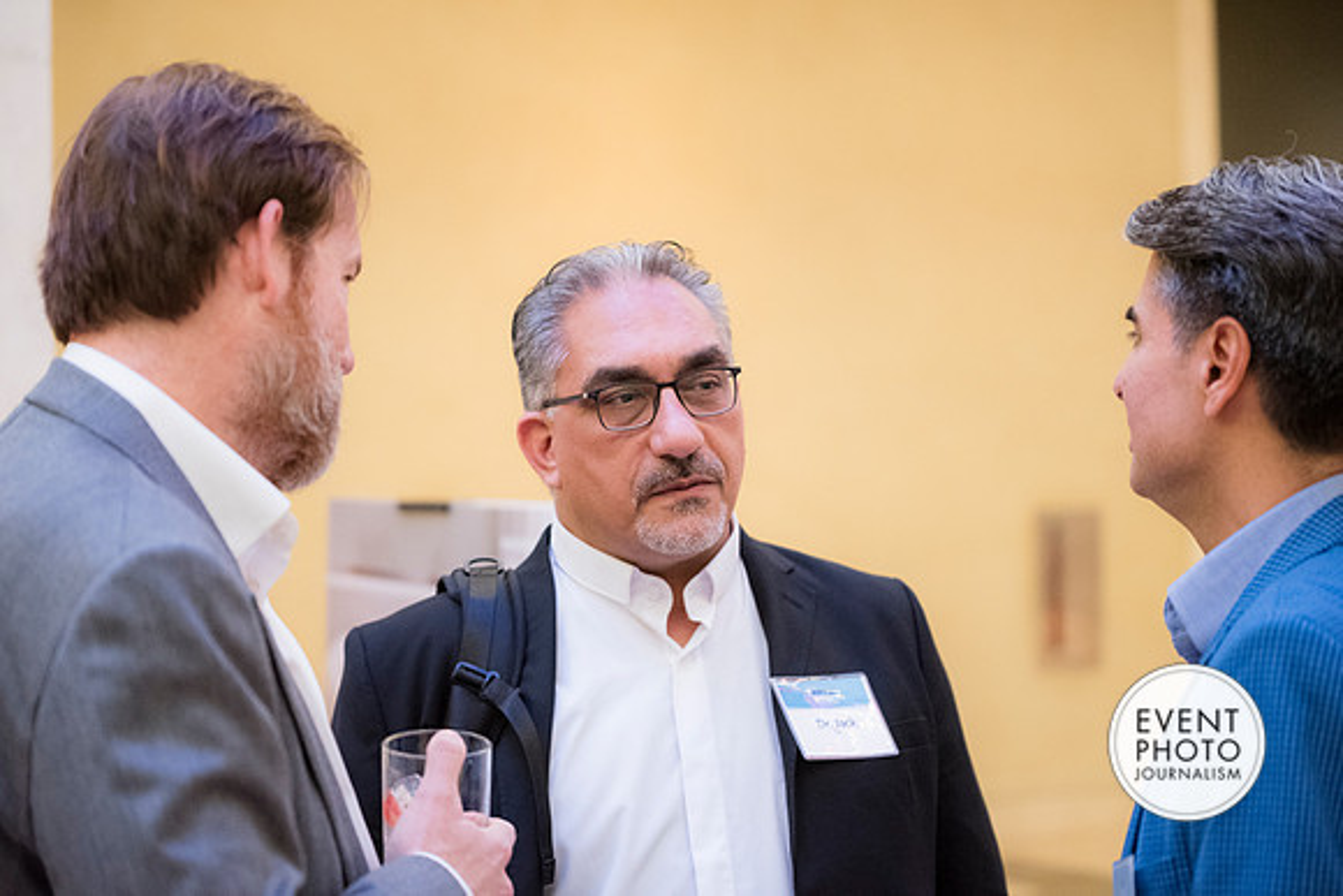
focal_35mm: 70
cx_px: 672
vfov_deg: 19.5
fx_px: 2612
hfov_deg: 28.8
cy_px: 448
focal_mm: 70
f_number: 2.8
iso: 6400
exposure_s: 1/125
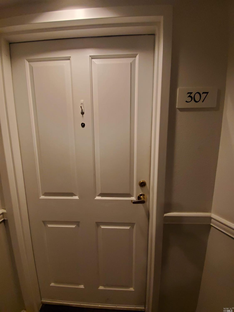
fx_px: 117
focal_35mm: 13
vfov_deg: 106.2
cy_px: 156
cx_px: 117
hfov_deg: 89.9
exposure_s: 1/59
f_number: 2.2
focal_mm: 1.8
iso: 400
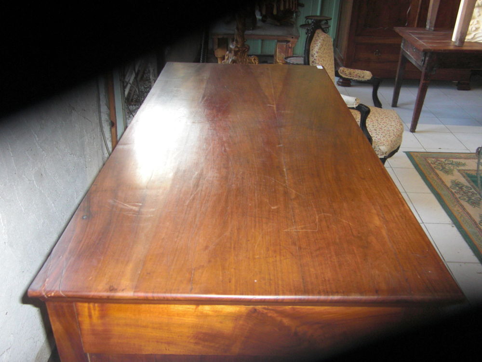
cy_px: 181
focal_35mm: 33
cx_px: 241
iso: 200
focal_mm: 5.8
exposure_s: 1/60
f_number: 2.7
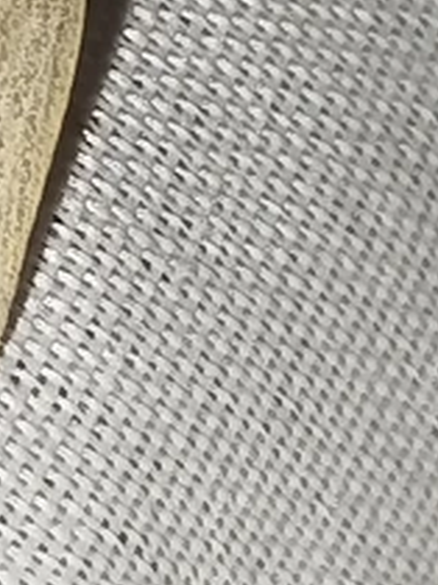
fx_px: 4074
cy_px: -36
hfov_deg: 6.1
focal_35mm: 241
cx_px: -59
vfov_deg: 8.2
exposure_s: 1/50
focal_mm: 5.31
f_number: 1.7
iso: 100
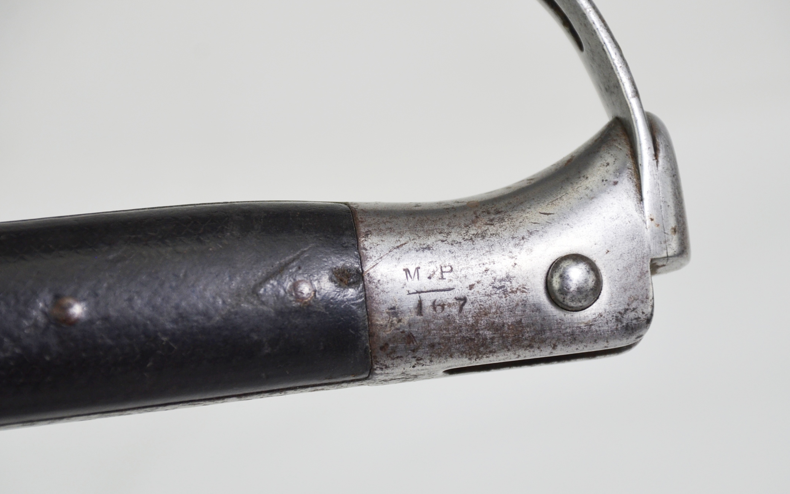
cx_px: 411
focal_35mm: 245
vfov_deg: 5.4
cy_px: 285
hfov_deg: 8.6
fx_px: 5266
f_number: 5.6
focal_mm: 135
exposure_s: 1/400
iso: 400
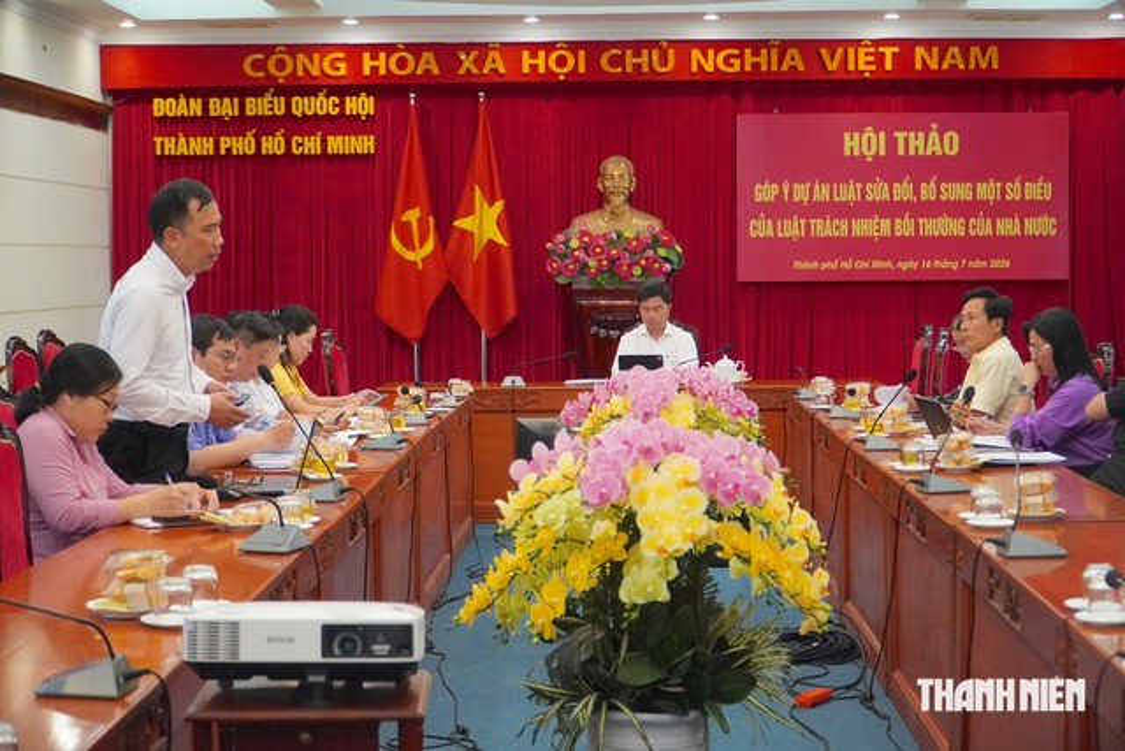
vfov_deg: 23.2
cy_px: 376
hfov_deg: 34.2
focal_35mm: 58
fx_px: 1828
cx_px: 562
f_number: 4
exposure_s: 1/200
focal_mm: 39
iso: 4000
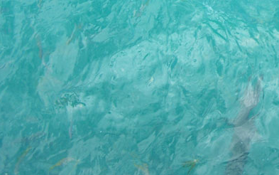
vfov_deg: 15.6
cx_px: 276
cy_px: -9
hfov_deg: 24.1
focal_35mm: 82
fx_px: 624
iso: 80
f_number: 2.8
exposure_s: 1/350
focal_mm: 6.3
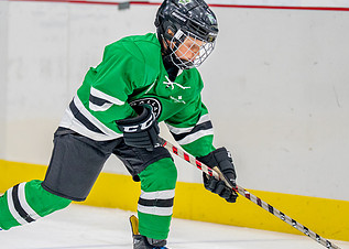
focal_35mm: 481
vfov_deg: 3.0
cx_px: 147
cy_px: 97
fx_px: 4765
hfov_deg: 4.2
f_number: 2.8
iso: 1000
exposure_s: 1/1250
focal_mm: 200
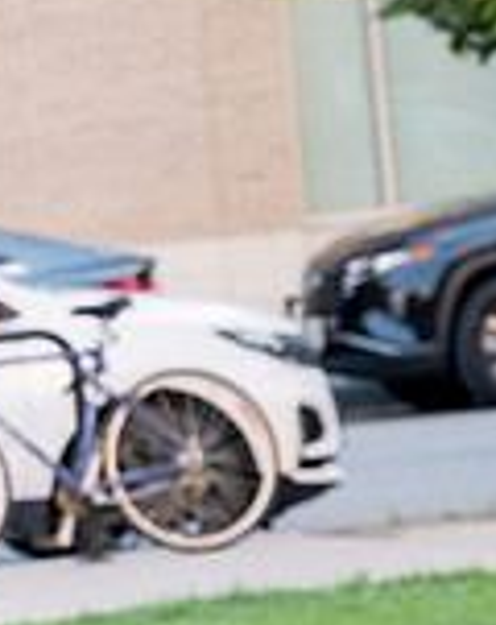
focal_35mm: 376
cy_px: 474
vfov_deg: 5.2
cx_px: -583
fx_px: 6928
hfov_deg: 4.0
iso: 1600
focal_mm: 104
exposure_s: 1/400
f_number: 5.6
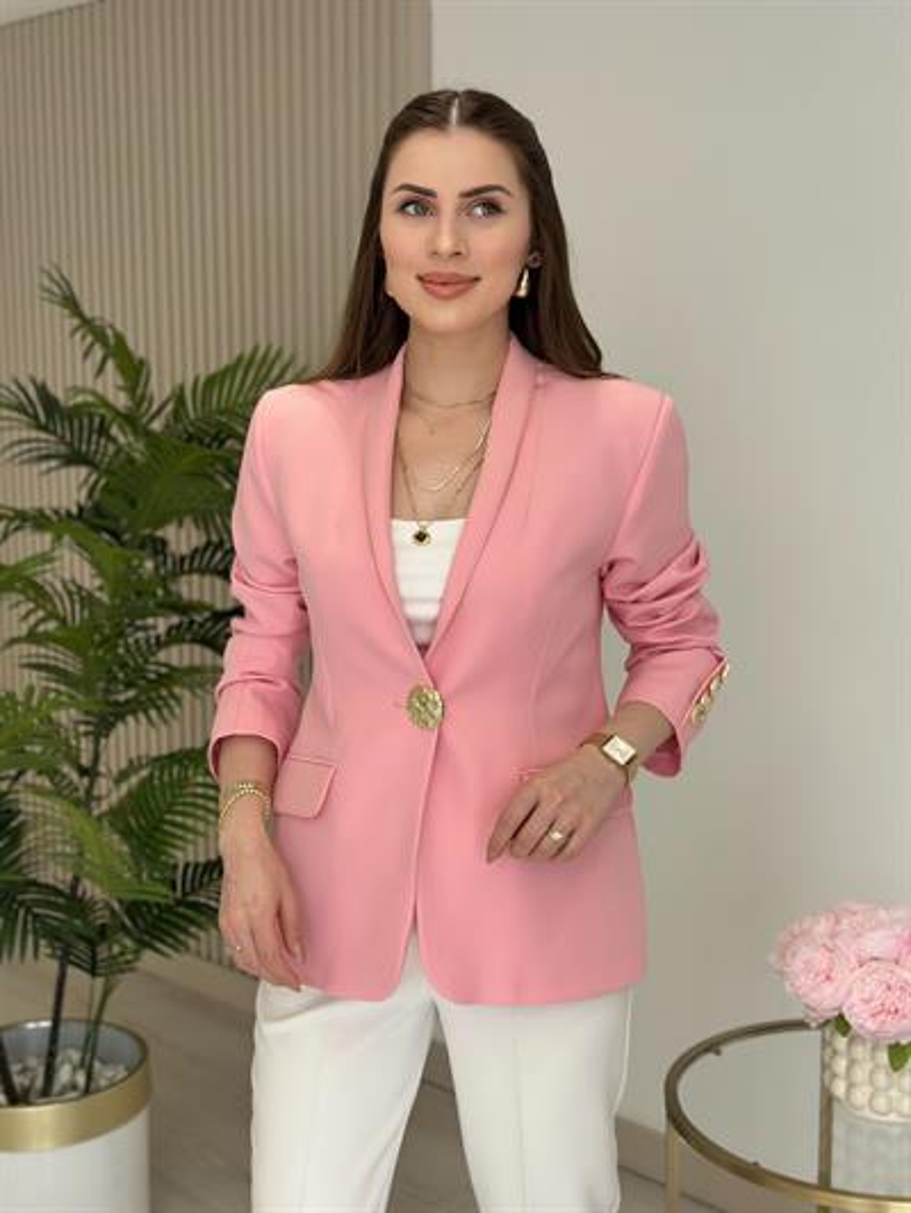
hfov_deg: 30.3
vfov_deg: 39.6
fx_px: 1684
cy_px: 606
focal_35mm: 48
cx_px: 456
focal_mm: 6.86
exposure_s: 1/535
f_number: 1.78
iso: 80
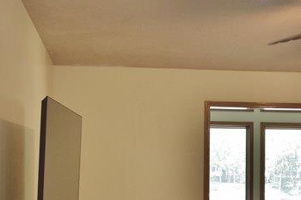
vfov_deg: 17.0
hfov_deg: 25.0
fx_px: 660
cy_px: 181
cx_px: 267
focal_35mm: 79
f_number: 4
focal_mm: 18
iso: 400
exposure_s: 1/60
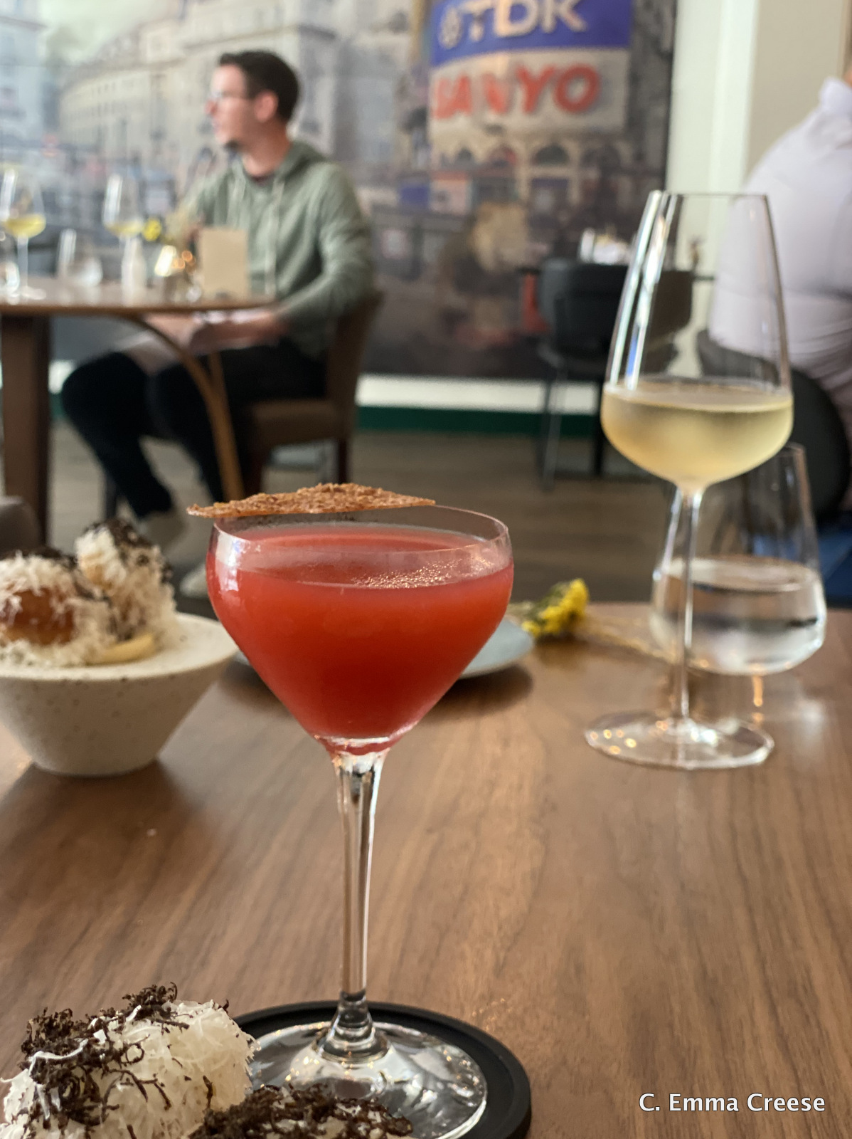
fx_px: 1708
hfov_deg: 28.0
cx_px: 426
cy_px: 570
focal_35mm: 52
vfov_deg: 36.8
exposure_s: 1/33
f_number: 2
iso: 320
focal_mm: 6
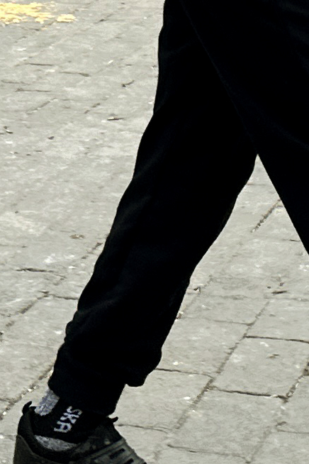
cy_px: -289
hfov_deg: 8.9
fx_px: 1983
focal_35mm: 154
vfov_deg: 12.5
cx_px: 96
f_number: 1.78
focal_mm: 6.86
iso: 80
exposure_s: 1/611
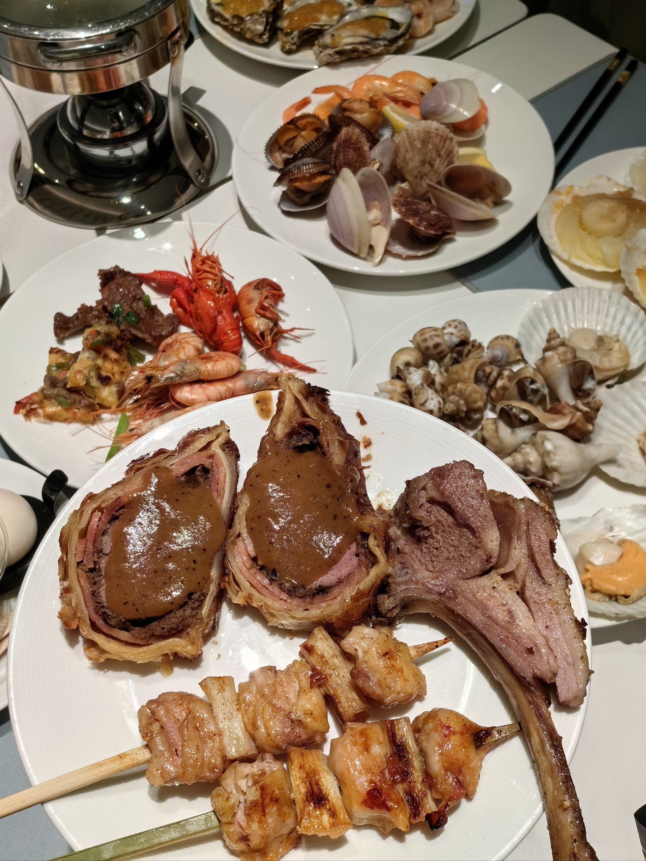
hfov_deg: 34.3
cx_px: 323
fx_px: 1045
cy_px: 430
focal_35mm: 42
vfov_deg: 44.8
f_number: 2.8
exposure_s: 1/100
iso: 100
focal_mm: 5.75
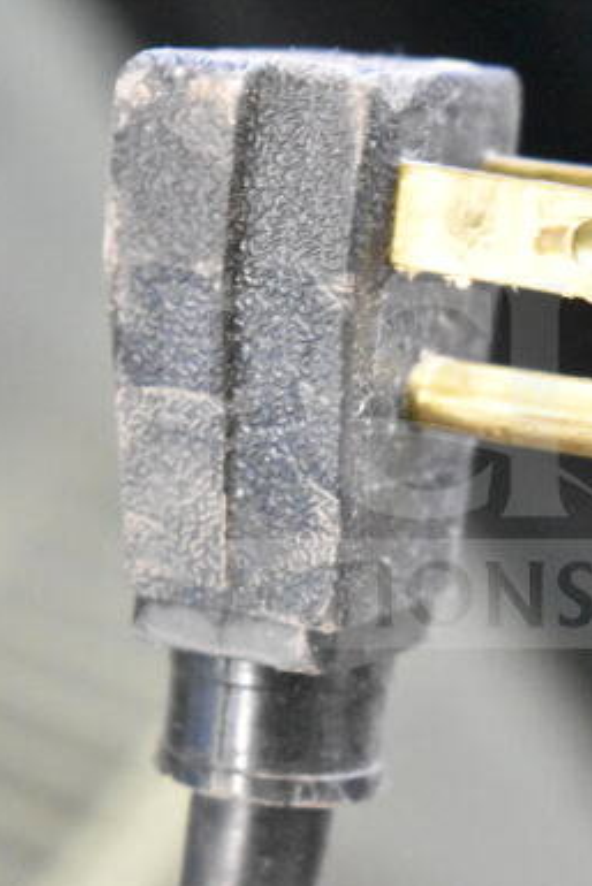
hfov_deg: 10.5
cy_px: 466
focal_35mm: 131
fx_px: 3223
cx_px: 359
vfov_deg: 15.7
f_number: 5.6
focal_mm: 55
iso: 20000
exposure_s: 1/100
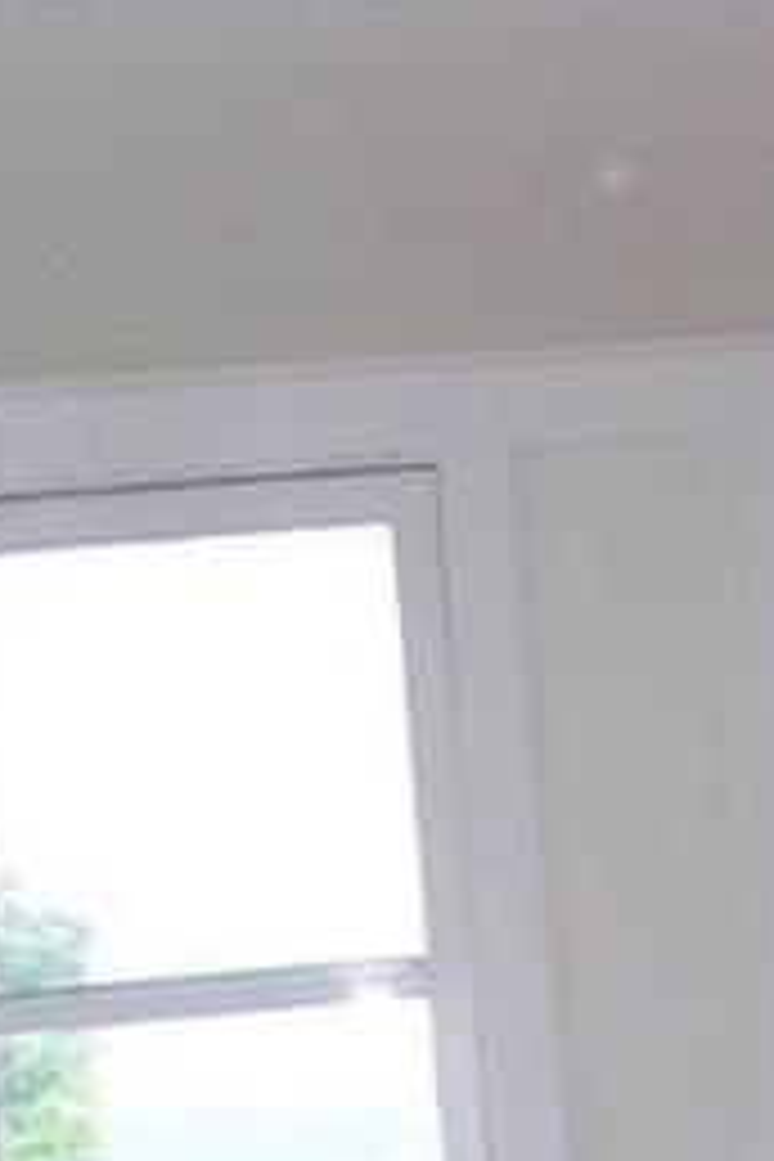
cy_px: 1465
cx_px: 758
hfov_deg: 10.2
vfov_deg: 14.8
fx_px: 4289
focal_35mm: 133
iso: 140
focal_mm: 7.1
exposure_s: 1/125
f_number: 2.9
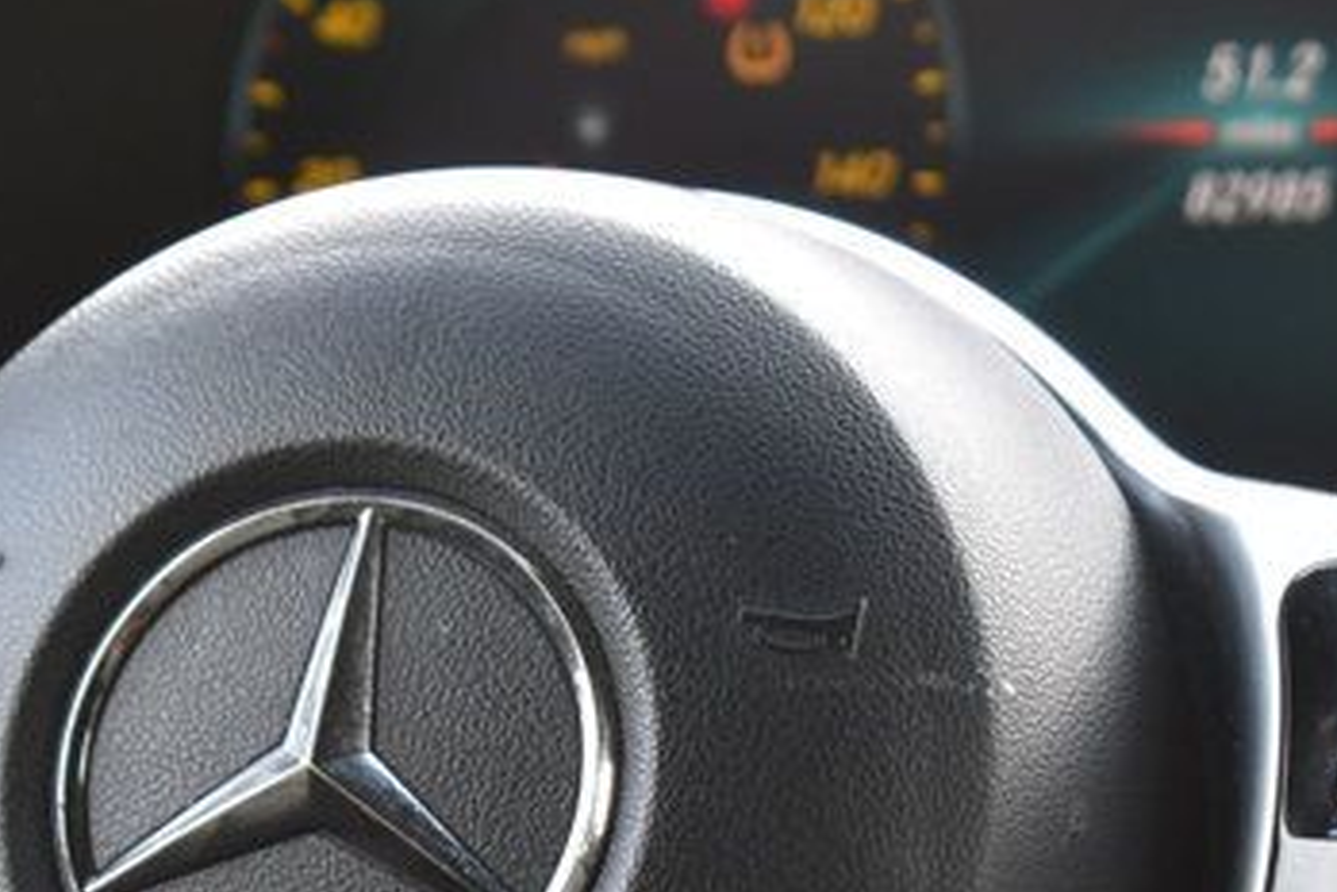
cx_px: 649
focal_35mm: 242
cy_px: 919
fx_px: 9004
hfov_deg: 8.5
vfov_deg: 5.7
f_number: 7.1
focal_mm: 55
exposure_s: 1/40
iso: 400
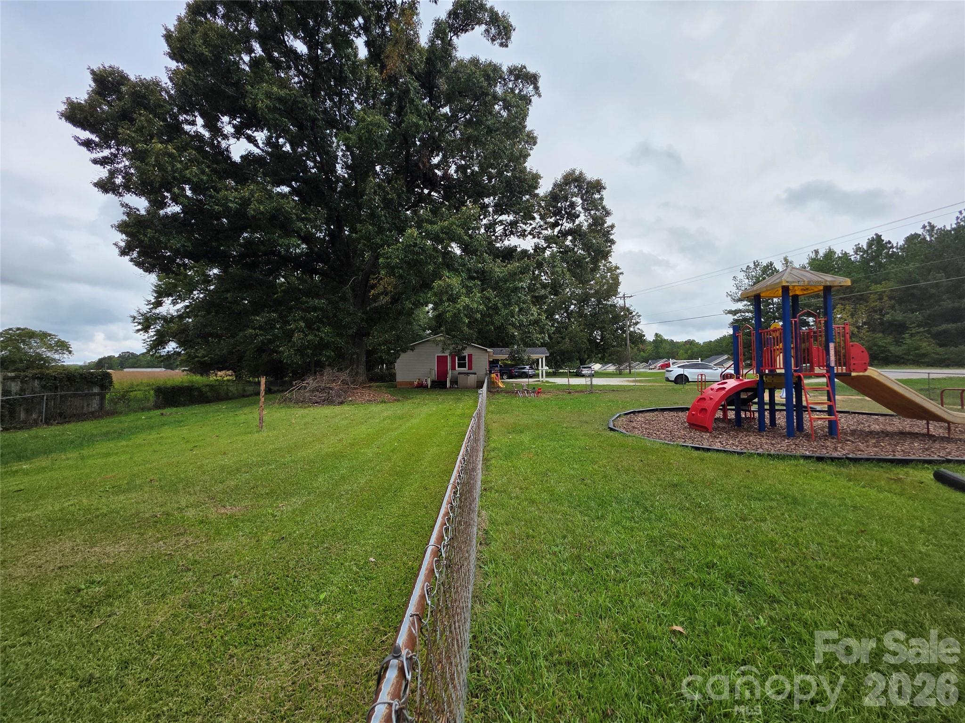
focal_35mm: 13
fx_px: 362
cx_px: 482
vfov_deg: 89.9
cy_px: 362
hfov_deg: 106.2
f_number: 1.9
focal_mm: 2.2
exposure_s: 1/1593
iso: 40
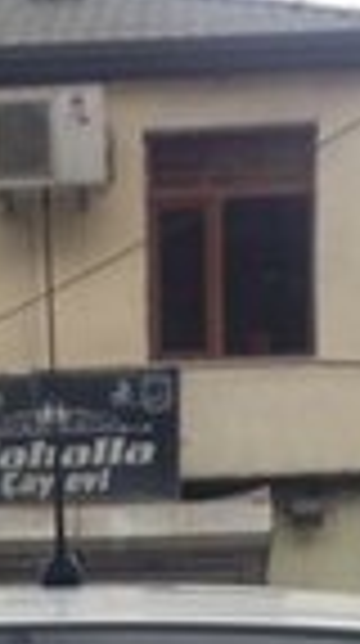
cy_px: 1112
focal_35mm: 125
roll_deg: +0.9
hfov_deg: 9.6
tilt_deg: -5.9
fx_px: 2130
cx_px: 99
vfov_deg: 15.2
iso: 50
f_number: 2.4
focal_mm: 4.12
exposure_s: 1/220
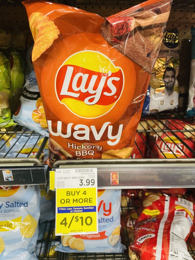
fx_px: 195
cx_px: 98
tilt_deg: -24.0
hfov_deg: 53.1
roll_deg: -0.8
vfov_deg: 67.3
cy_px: 130
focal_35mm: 26
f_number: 1.6
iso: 160
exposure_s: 1/60
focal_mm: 4.2
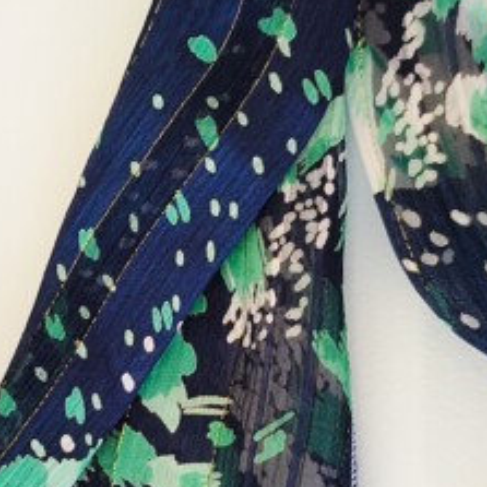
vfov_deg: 22.7
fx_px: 1210
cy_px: 282
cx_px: 22
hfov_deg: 22.1
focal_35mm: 76
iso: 50
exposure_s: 1/30
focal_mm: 6.14
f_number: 1.65
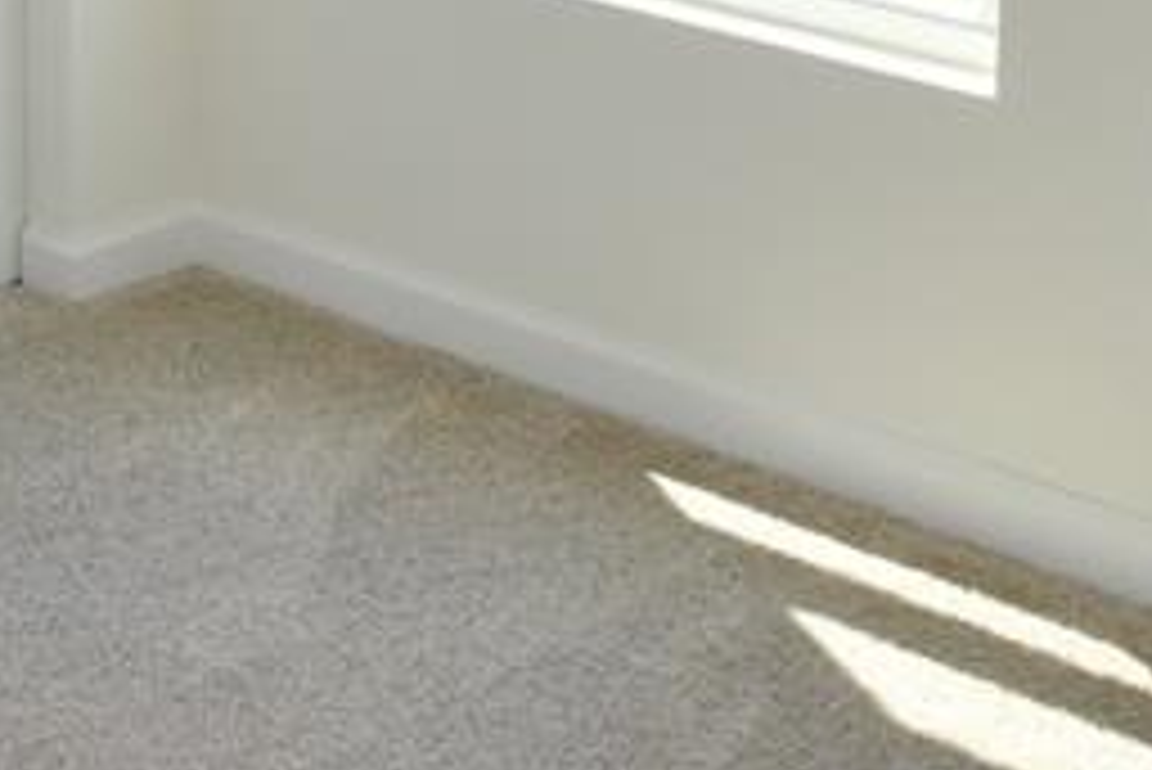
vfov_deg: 12.2
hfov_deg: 18.8
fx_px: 3330
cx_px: -122
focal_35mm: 104
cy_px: -572
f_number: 13
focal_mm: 26
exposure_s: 1/250
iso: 2000
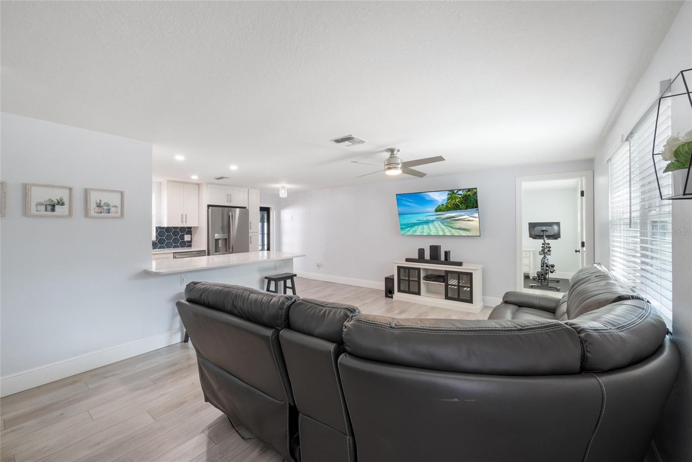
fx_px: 269
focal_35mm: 14
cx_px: 346
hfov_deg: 104.2
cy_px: 231
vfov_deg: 81.2
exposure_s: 1/1.25
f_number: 9
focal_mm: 14
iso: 250
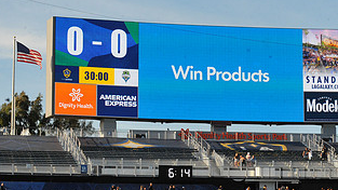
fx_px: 1389
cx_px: 228
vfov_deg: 7.8
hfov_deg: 13.8
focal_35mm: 155
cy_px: 74
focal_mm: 80
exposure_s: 1/1000
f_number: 16
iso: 1600
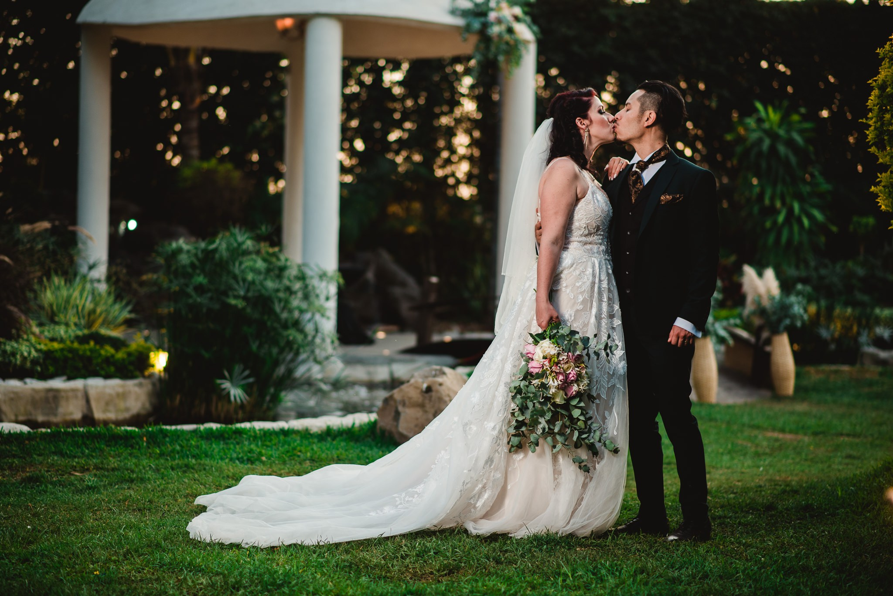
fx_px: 2109
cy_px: 298
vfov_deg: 16.1
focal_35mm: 85
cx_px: 446
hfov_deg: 23.9
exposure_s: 1/500
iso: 100
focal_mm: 85
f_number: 2.2
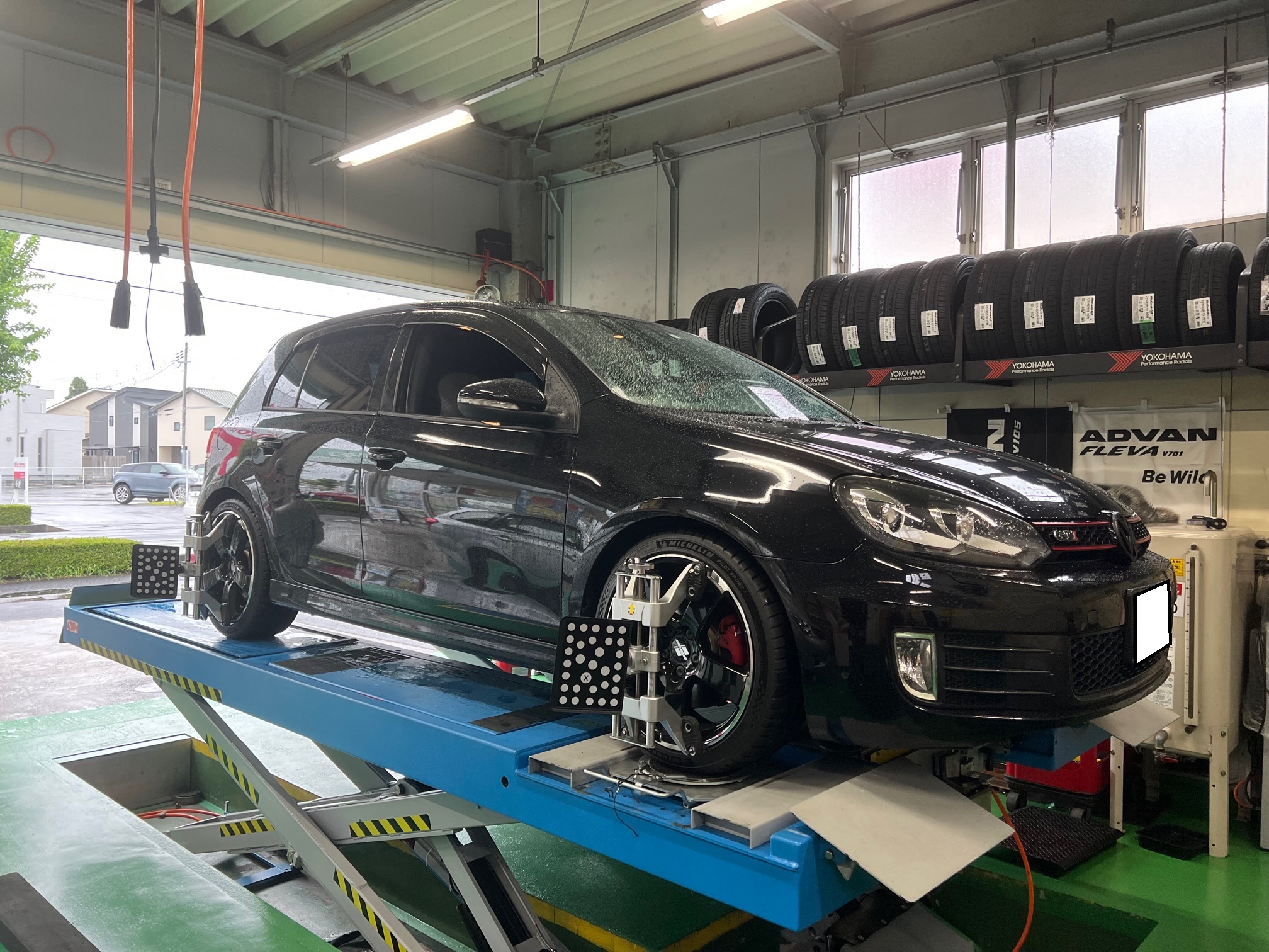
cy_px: 476
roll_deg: -0.9
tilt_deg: -0.1
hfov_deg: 67.3
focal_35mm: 26
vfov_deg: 53.1
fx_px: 953
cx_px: 634
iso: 125
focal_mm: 5.7
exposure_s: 1/120
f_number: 1.5
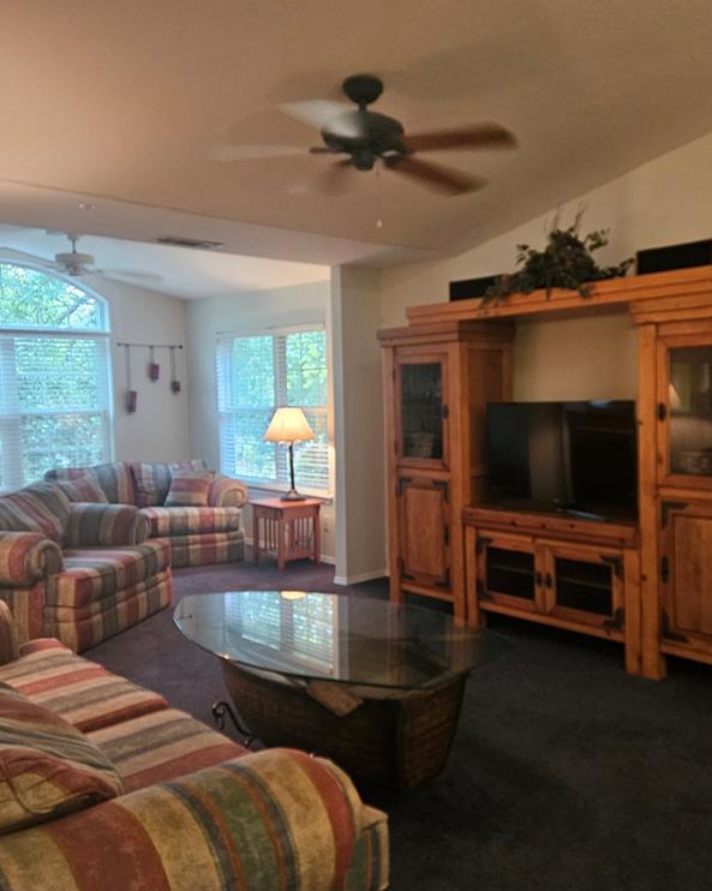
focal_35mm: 31
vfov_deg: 57.2
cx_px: 432
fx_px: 817
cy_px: 441
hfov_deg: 46.8
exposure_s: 1/40
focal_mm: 5.4
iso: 500
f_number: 1.8
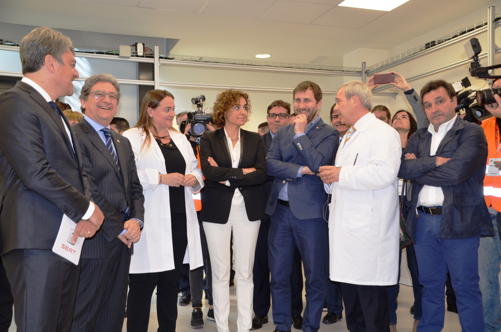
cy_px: 166
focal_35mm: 40
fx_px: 562
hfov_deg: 48.0
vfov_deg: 32.9
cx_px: 250
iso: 560
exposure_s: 1/60
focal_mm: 27
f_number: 4
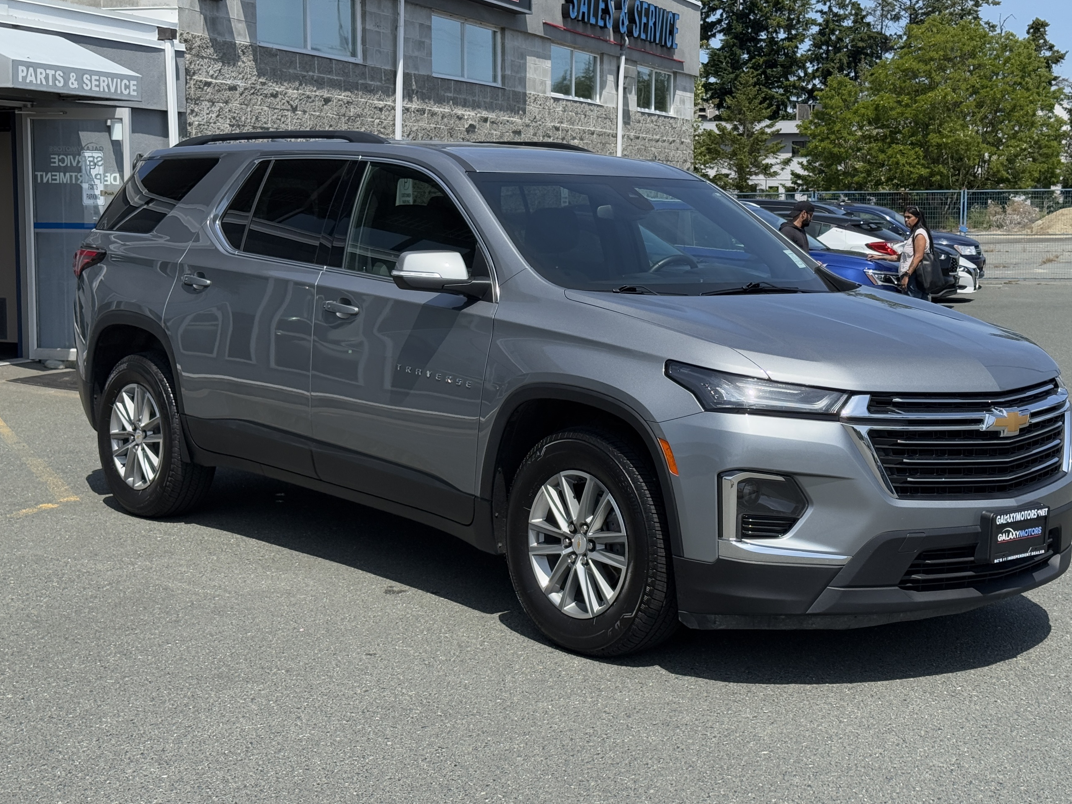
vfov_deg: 27.0
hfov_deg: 35.5
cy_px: 371
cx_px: 562
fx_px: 1672
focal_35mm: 54
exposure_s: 1/5587
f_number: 1.78
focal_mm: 6.76
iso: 100
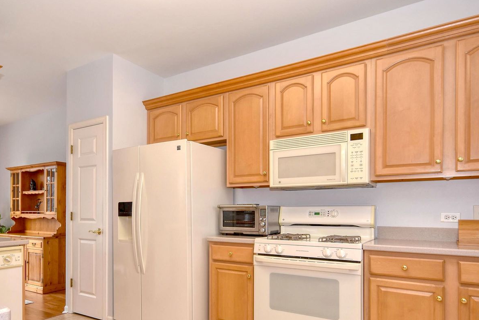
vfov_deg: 47.7
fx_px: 355
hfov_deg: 67.1
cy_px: 210
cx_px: 182
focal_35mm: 27
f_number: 8
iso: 200
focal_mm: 13
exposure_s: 1/25
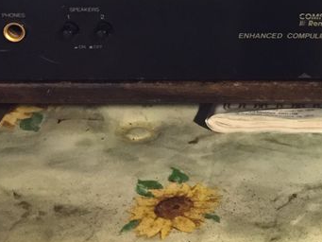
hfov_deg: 22.0
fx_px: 791
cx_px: 339
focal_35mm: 85
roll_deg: -2.3
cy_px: -79
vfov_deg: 16.4
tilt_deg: -15.8
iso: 250
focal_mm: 4.15
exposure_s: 1/17
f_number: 2.2
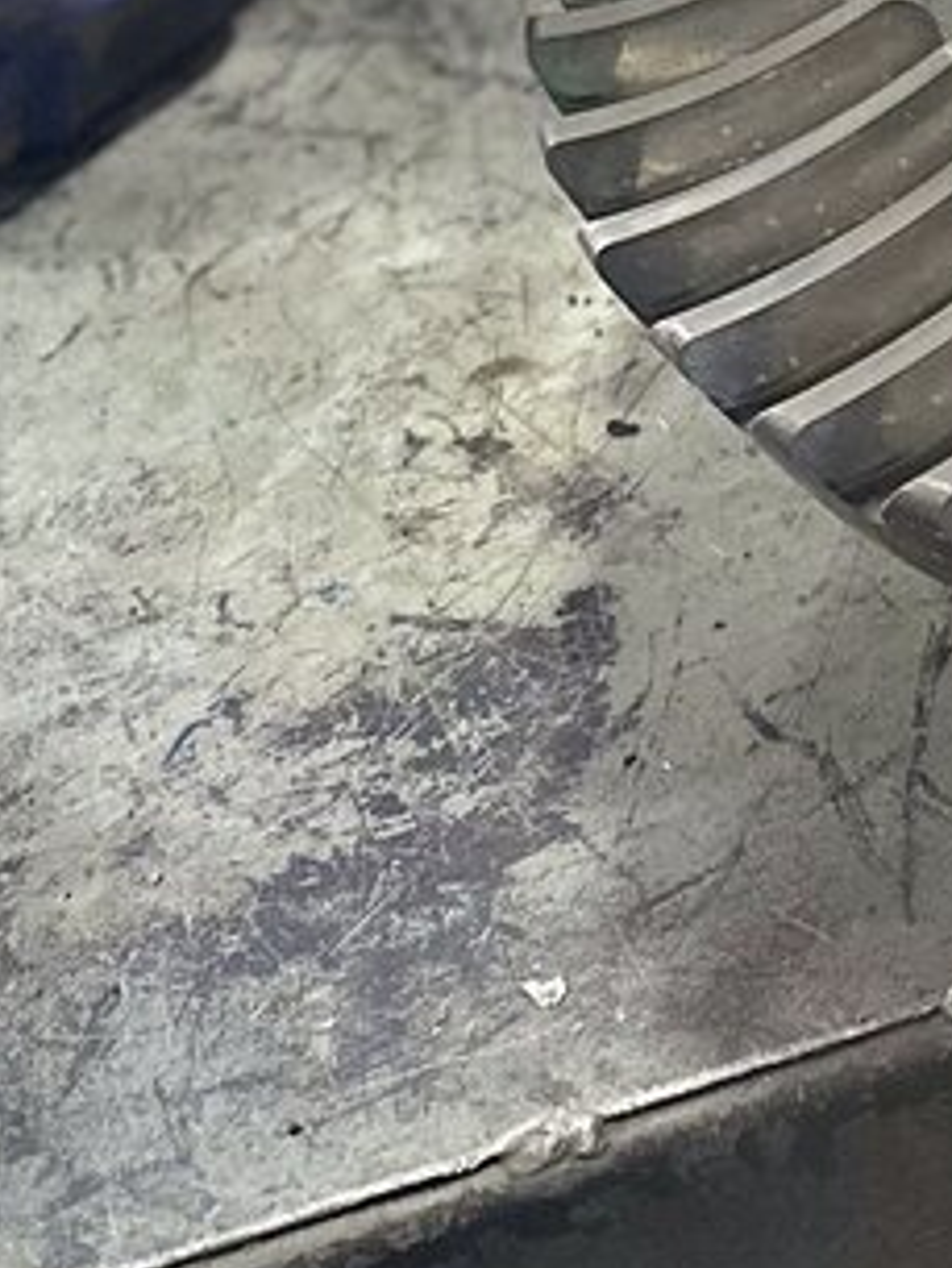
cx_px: 1401
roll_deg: +8.9
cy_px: -1389
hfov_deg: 12.8
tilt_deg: -19.2
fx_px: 4031
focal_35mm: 110
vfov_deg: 14.4
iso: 500
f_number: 1.78
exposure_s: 1/60
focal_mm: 6.86
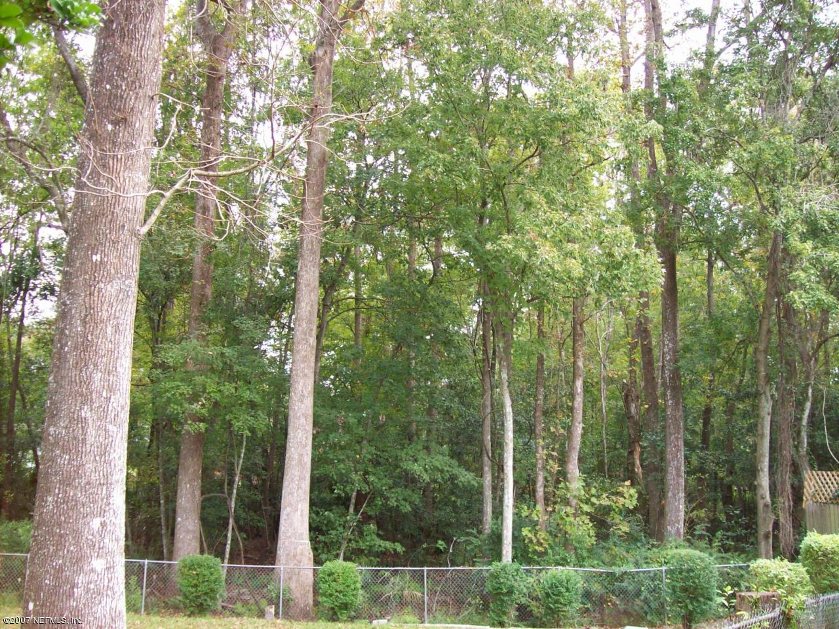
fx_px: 873
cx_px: 420
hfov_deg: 51.4
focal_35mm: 36
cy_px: 314
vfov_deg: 39.7
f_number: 2.7
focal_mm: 6
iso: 200
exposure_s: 1/150
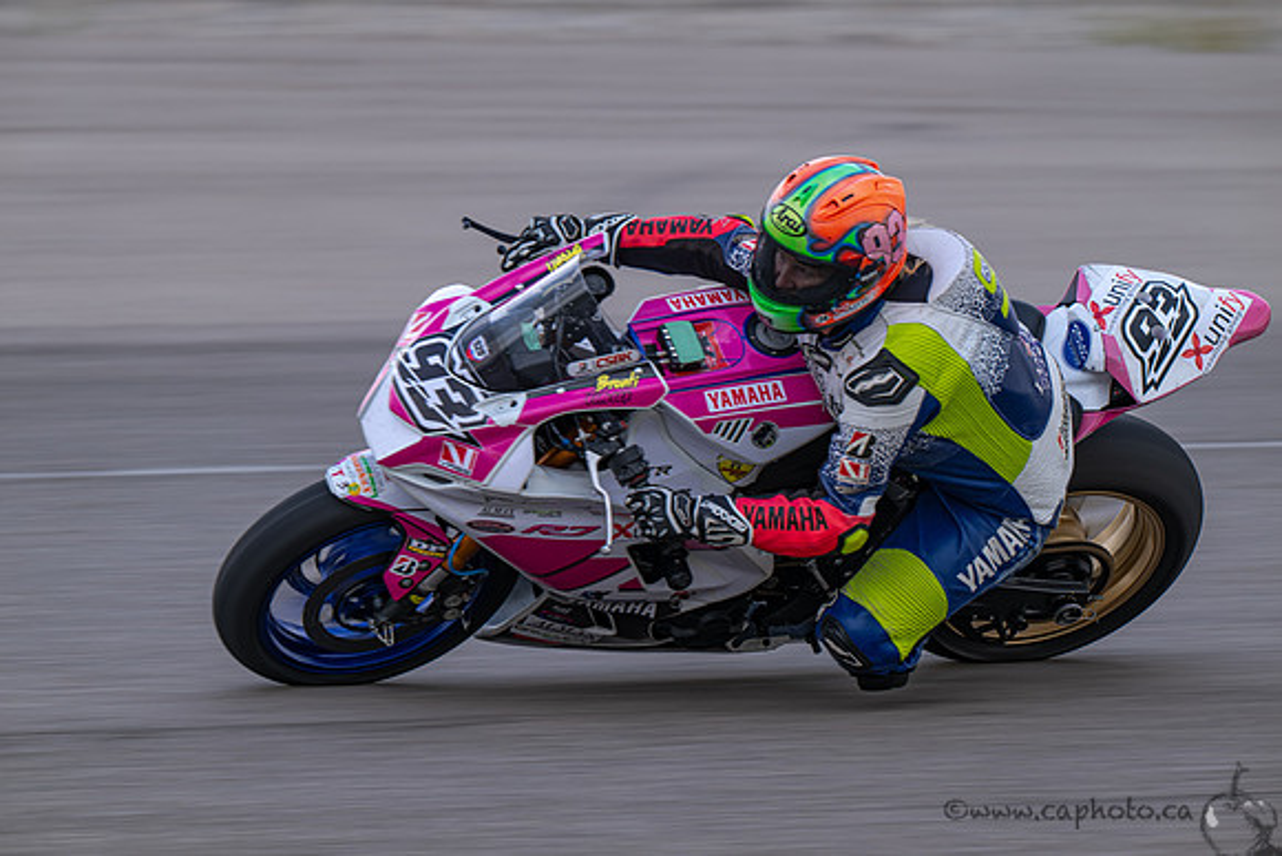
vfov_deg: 3.4
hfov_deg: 5.0
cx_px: 641
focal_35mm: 410
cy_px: 428
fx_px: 14603
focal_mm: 410
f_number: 9
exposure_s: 1/160
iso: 250
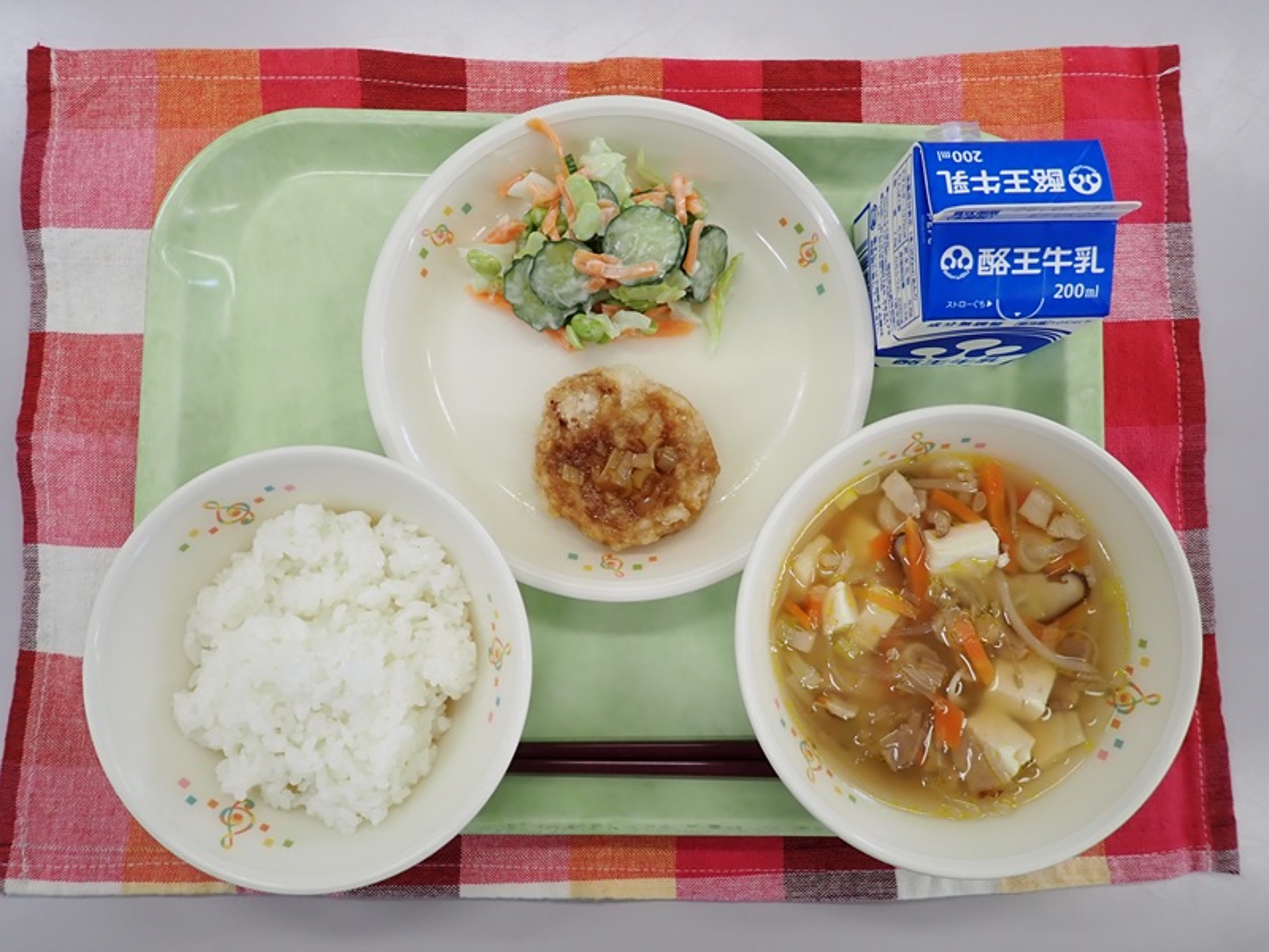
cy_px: 476
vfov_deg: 54.9
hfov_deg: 69.4
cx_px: 634
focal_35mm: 25
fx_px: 916
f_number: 2
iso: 100
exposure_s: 1/125
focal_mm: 4.5
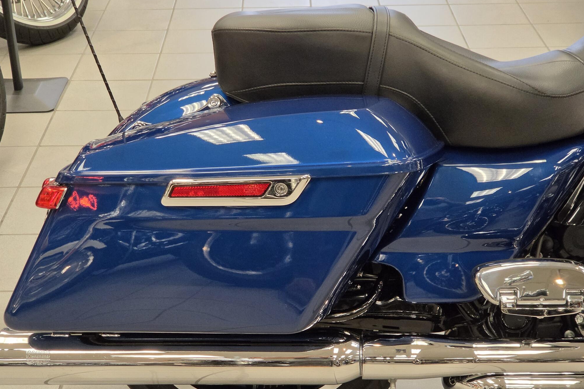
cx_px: 292
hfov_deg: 28.1
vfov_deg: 18.9
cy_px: 215
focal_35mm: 72
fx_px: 1168
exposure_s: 1/120
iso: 320
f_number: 2.4
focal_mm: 7
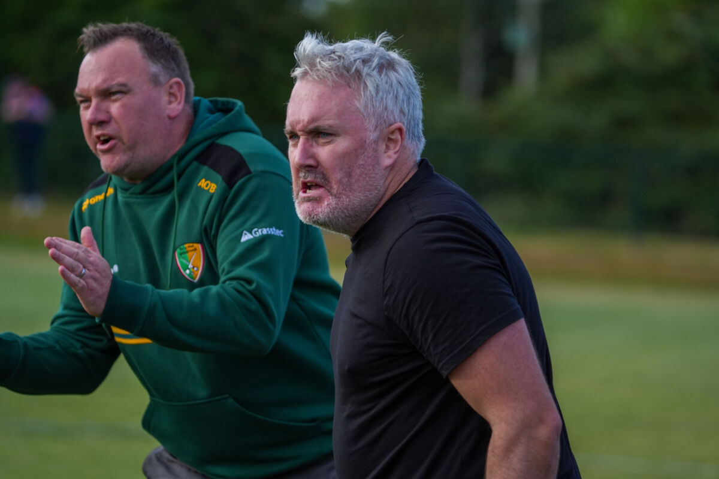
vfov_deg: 4.8
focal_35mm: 289
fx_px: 5772
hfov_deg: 7.1
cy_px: 240
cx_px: 360
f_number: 5.6
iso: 640
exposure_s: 1/1000
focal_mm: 289
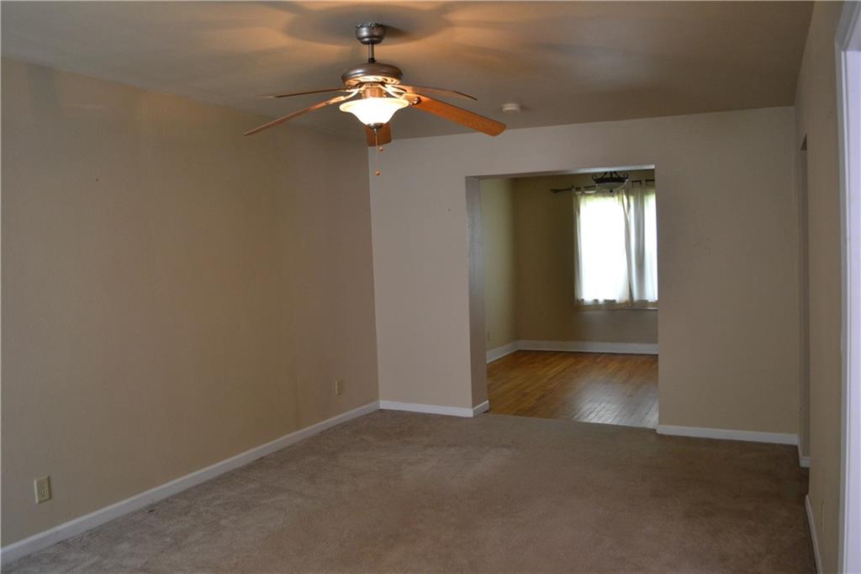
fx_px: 646
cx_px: 430
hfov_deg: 67.4
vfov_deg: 47.9
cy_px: 287
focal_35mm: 27
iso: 640
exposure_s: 1/60
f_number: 3.5
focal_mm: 18
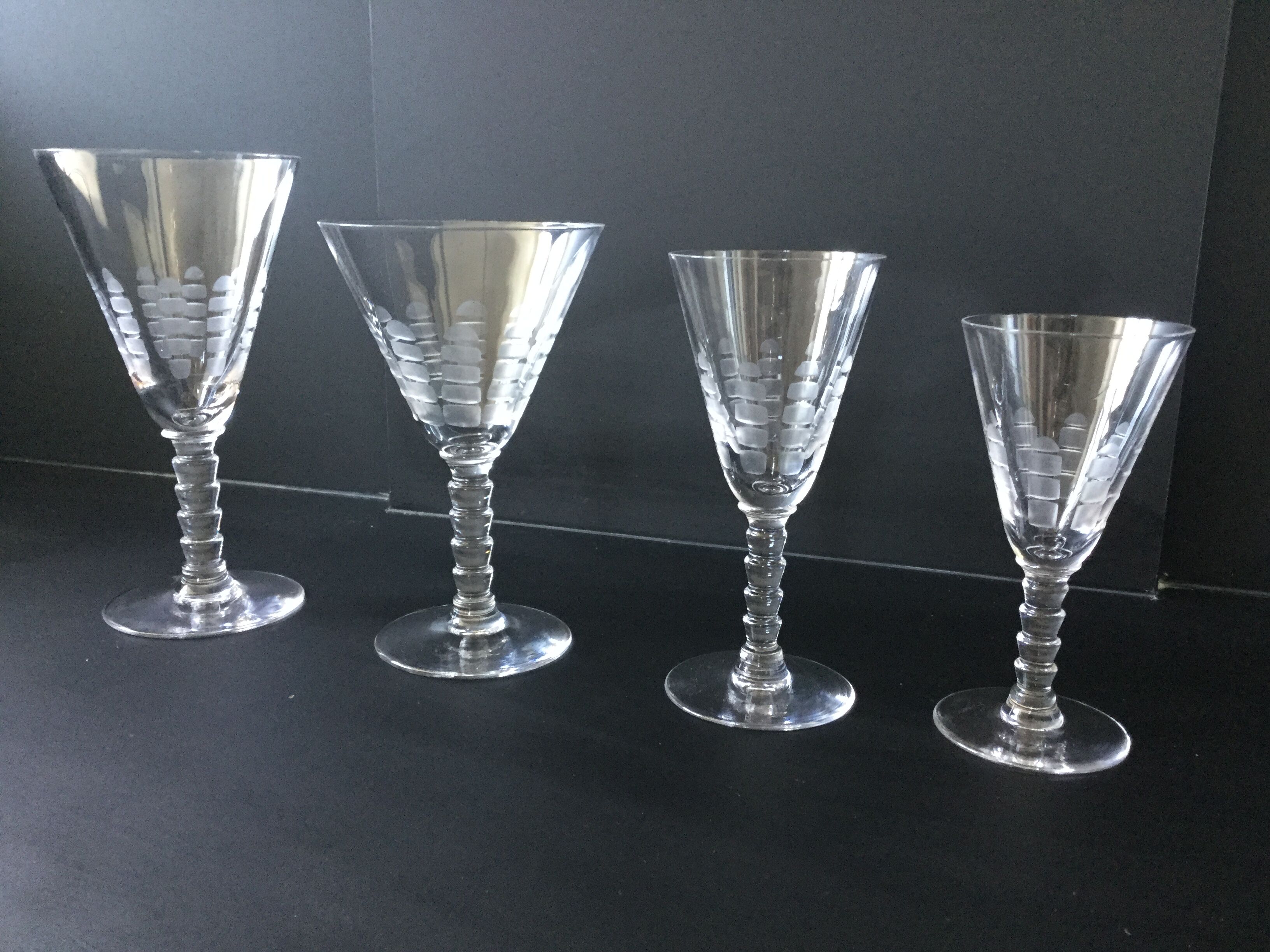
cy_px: 476
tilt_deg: -12.2
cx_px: 635
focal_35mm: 31
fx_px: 1137
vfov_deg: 45.4
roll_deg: -0.7
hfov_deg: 58.4
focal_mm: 3.3
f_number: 2.4
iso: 160
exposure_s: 1/33
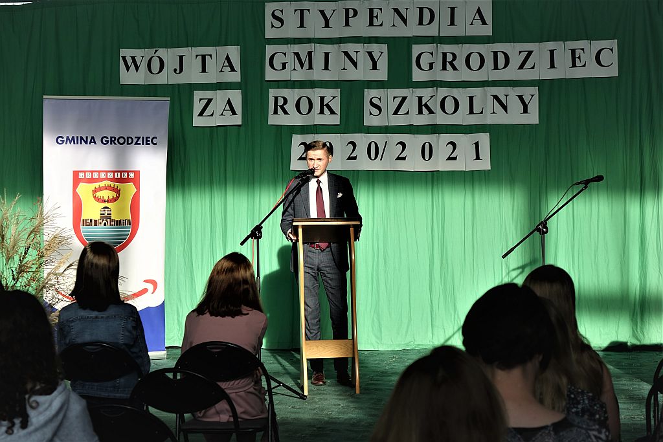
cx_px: 332
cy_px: 221
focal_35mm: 98
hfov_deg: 20.8
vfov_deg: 14.0
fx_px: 1805
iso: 125
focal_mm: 36
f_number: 4
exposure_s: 1/250
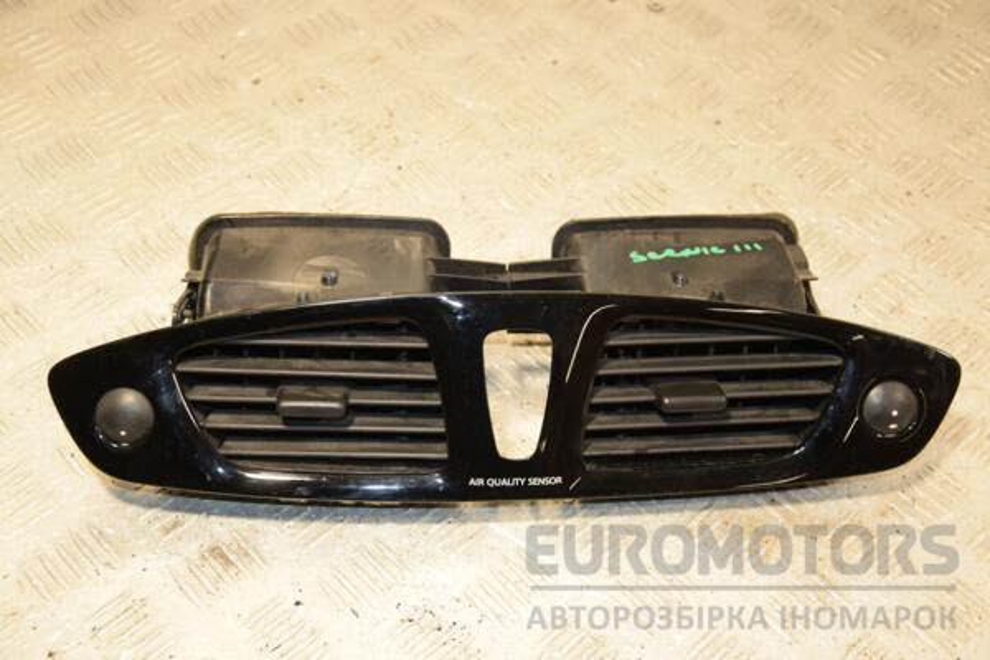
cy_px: 330
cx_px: 495
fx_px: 1444
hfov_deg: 37.9
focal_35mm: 52
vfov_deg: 25.8
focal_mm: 35
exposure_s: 1/200
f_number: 5
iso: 800
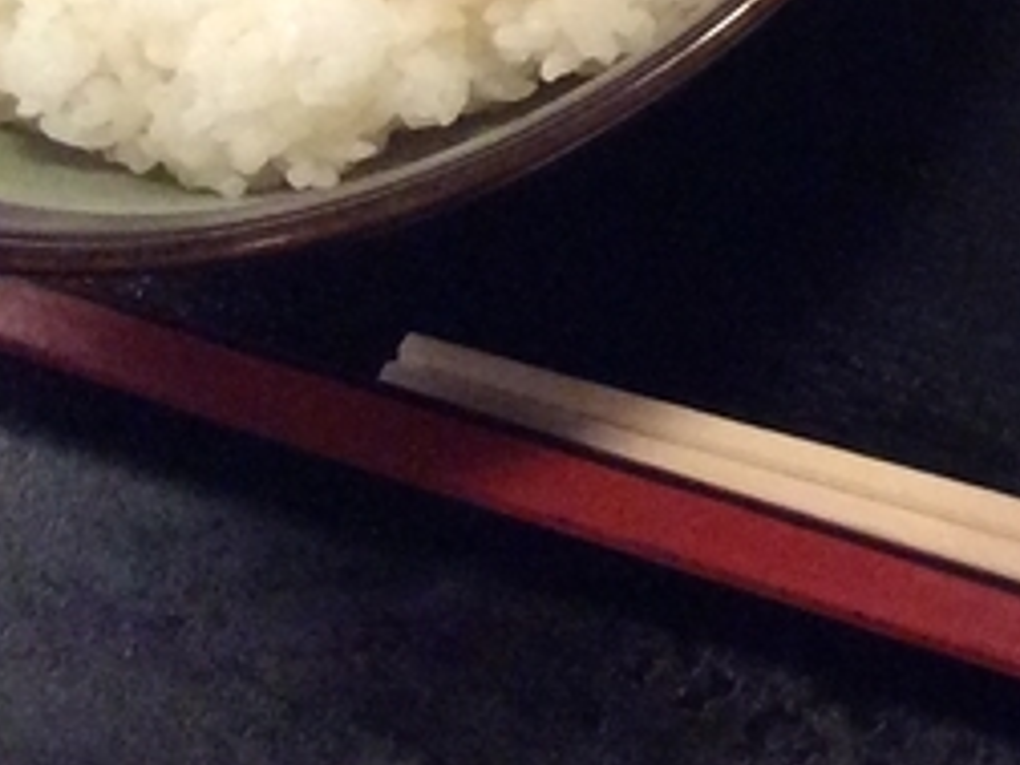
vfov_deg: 11.0
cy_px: -399
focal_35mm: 130
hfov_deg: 13.9
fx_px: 3831
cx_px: 1704
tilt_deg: -55.6
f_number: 2.4
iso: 250
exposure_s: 1/24
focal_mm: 3.3
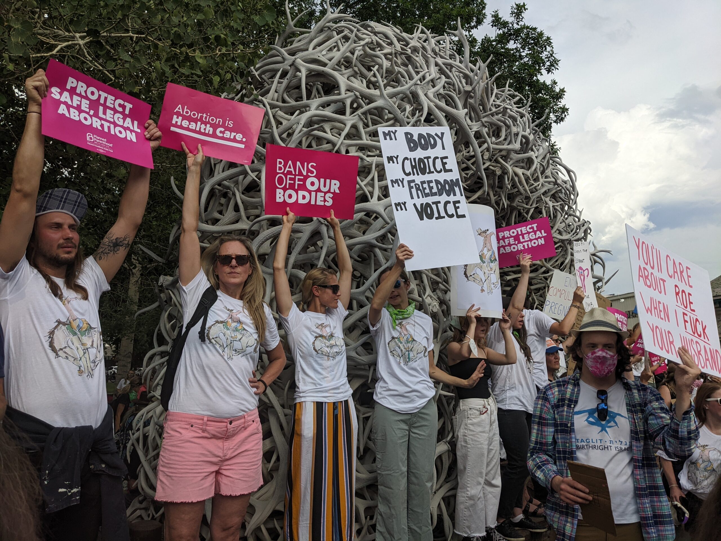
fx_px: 562
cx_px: 360
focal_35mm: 27
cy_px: 270
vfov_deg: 51.4
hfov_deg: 65.3
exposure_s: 1/3356
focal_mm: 4.38
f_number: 1.73
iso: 60
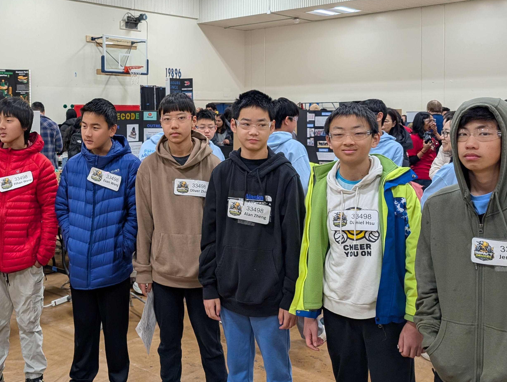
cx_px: 107
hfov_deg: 44.6
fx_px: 587
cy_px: 127
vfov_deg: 35.7
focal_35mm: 40
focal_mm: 6.9
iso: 20
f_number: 1.68
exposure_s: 1/176
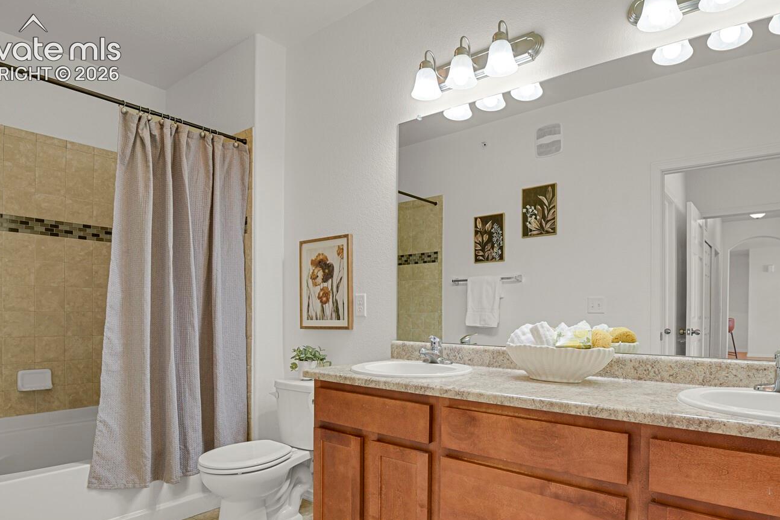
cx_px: 419
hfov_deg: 81.1
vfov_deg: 58.9
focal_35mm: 21
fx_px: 455
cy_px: 319
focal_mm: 17
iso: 250
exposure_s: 2.5
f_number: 8
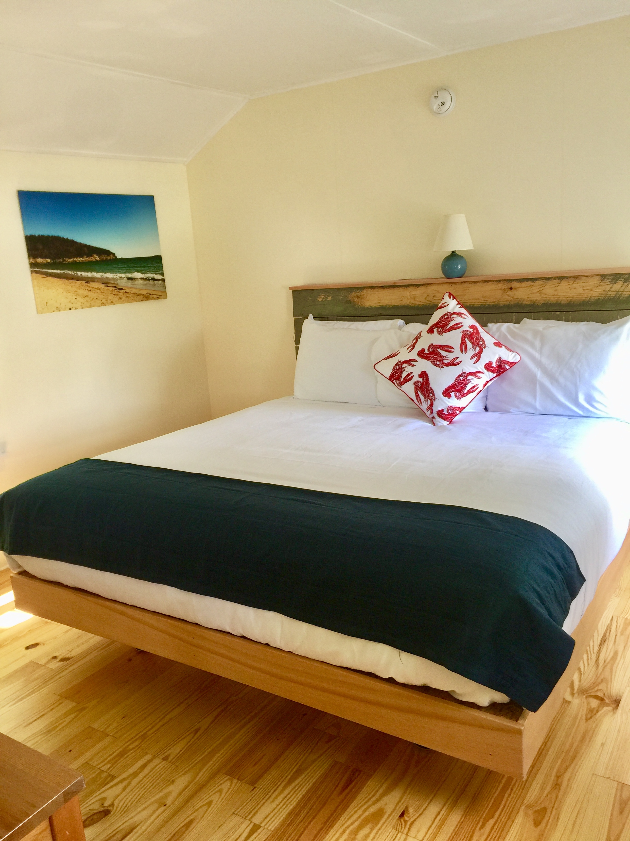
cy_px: 420
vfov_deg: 61.7
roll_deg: +4.6
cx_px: 315
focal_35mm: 29
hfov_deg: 48.2
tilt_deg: -11.2
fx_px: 704
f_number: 2.2
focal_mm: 4.15
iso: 32
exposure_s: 1/30
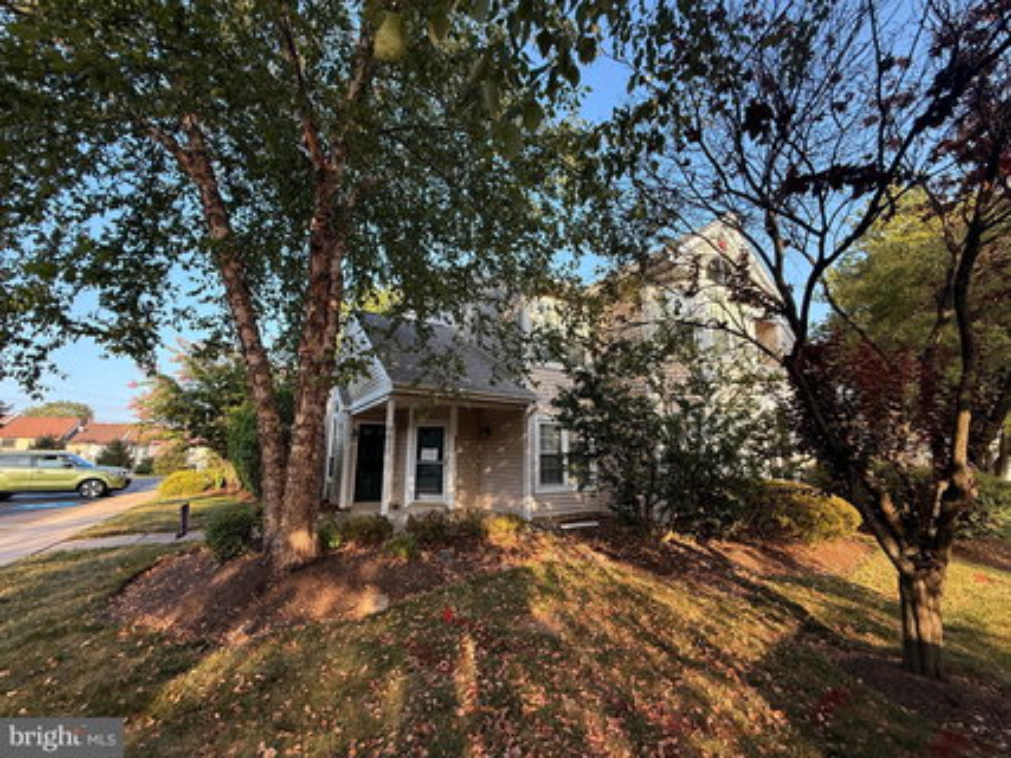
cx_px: 506
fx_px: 409
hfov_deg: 102.1
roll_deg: -0.7
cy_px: 379
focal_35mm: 14
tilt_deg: +10.8
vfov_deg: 85.6
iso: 64
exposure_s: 1/192
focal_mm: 2.22
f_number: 2.2
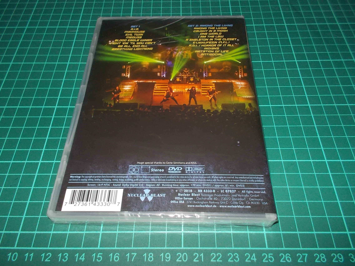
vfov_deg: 48.2
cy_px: 133
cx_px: 178
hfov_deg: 61.7
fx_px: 297
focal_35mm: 29
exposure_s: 1/30
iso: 200
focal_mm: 4.1
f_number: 3.3
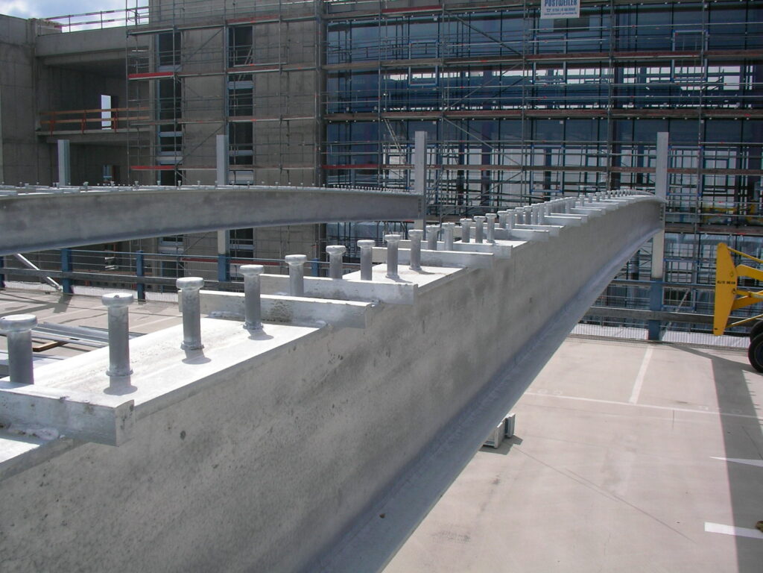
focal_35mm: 38
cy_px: 286
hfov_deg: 49.0
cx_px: 382
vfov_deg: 37.7
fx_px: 838
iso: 50
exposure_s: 1/307
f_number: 7
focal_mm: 6
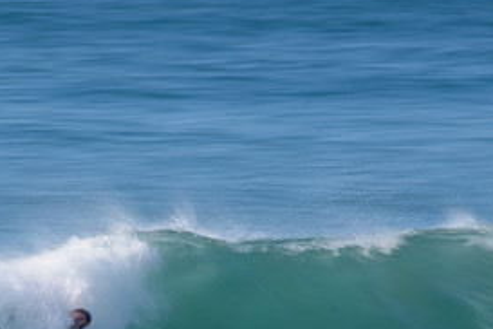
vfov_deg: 1.3
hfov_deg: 1.9
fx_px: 14570
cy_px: 337
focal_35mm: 1064
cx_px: 56
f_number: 11
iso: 31
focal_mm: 500
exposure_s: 1/13
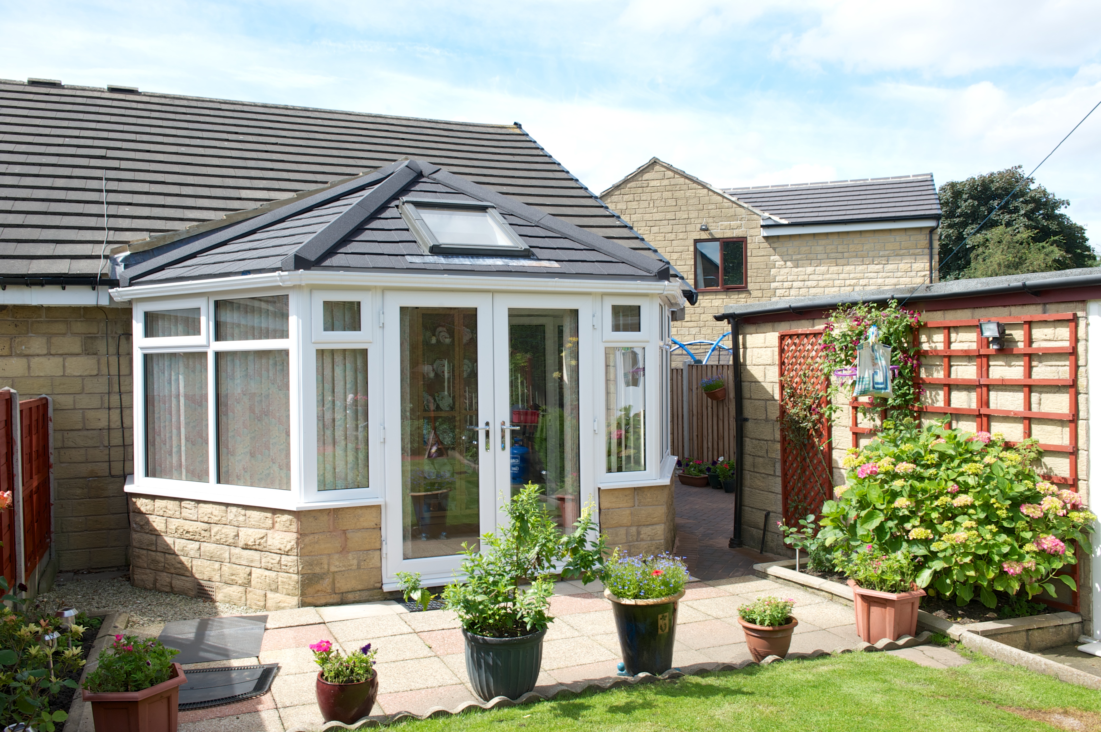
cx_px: 550
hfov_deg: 60.3
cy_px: 366
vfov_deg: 42.3
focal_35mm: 31
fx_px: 947
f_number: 13
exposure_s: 1/50
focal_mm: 31
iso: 200
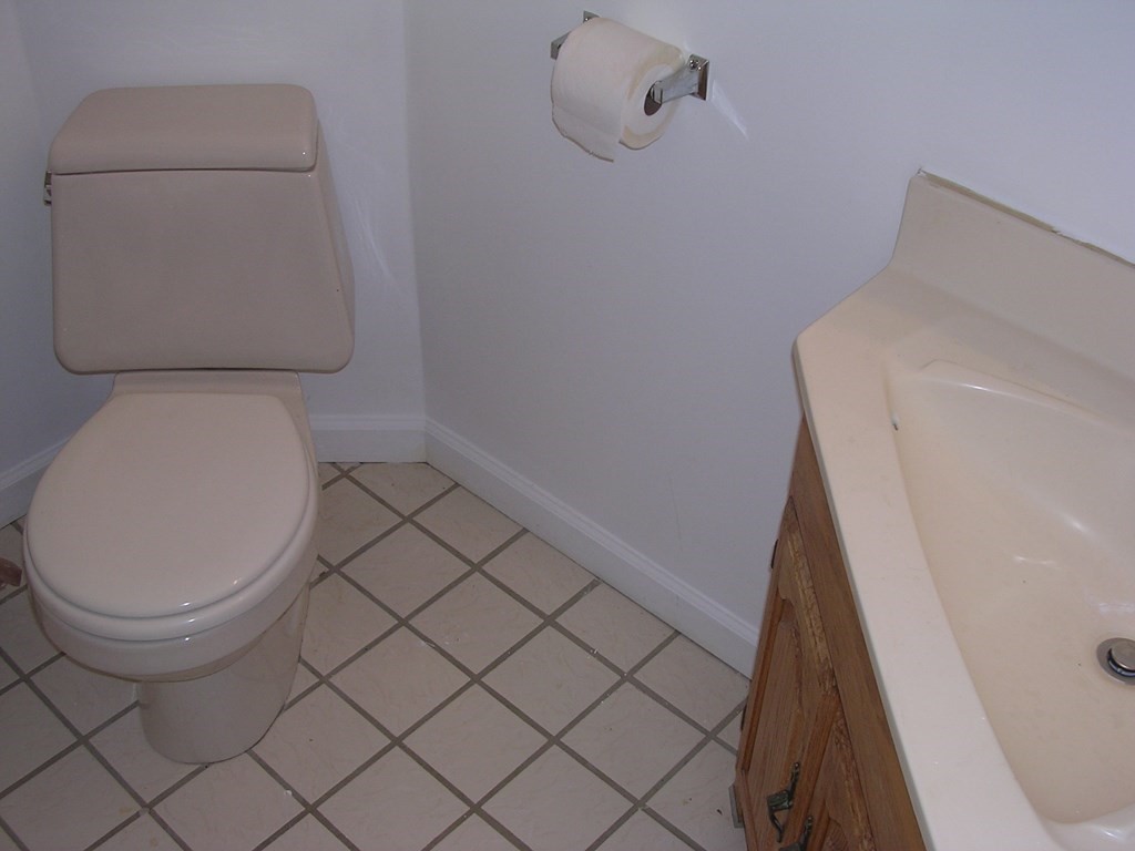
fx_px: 1246
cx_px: 568
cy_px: 426
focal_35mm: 38
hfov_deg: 49.0
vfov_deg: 37.7
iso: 100
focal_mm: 5.8
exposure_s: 1/60.1
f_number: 2.8
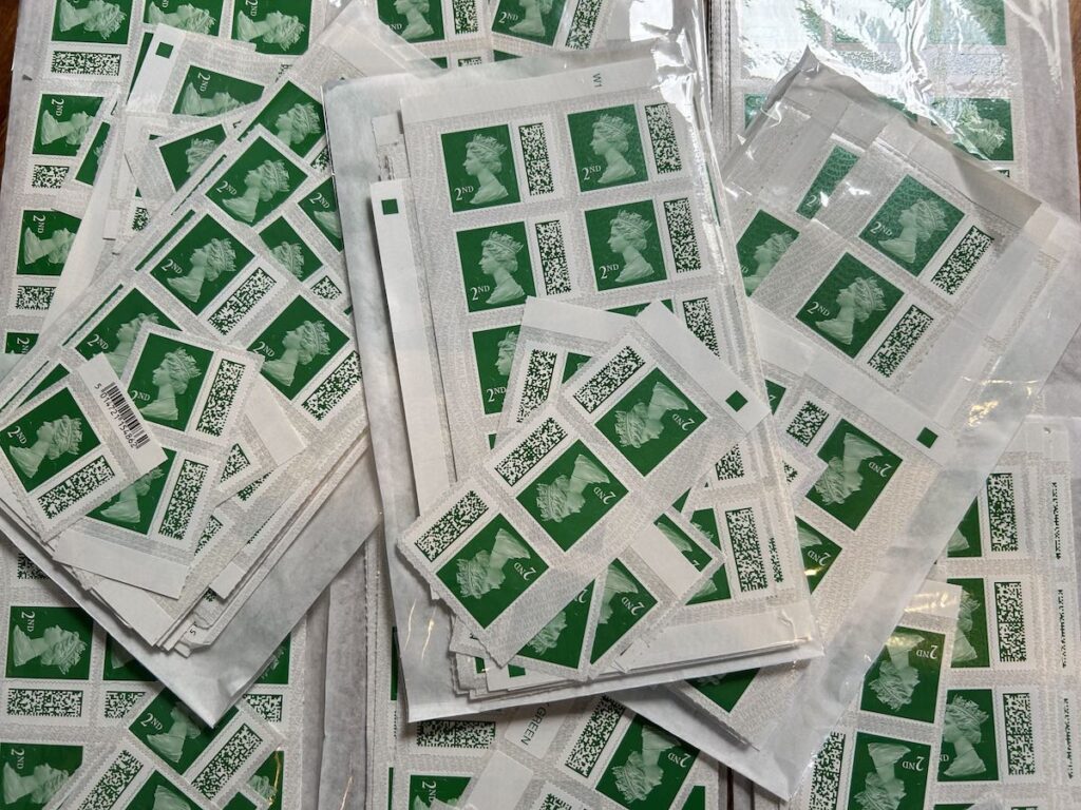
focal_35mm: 26
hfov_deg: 67.3
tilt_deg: -81.4
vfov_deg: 53.1
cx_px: 540
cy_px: 405
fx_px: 812
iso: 64
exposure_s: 1/100
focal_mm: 5.7
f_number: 1.5
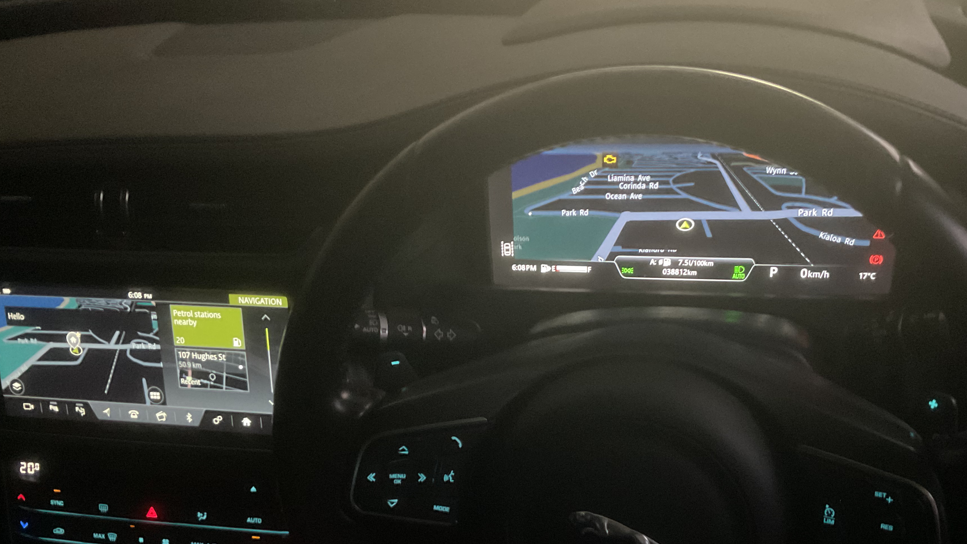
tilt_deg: -38.3
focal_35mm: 37
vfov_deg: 31.3
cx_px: 558
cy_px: 418
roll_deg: +6.1
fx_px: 949
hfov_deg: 53.8
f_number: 1.8
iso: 800
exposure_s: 1/15
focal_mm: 3
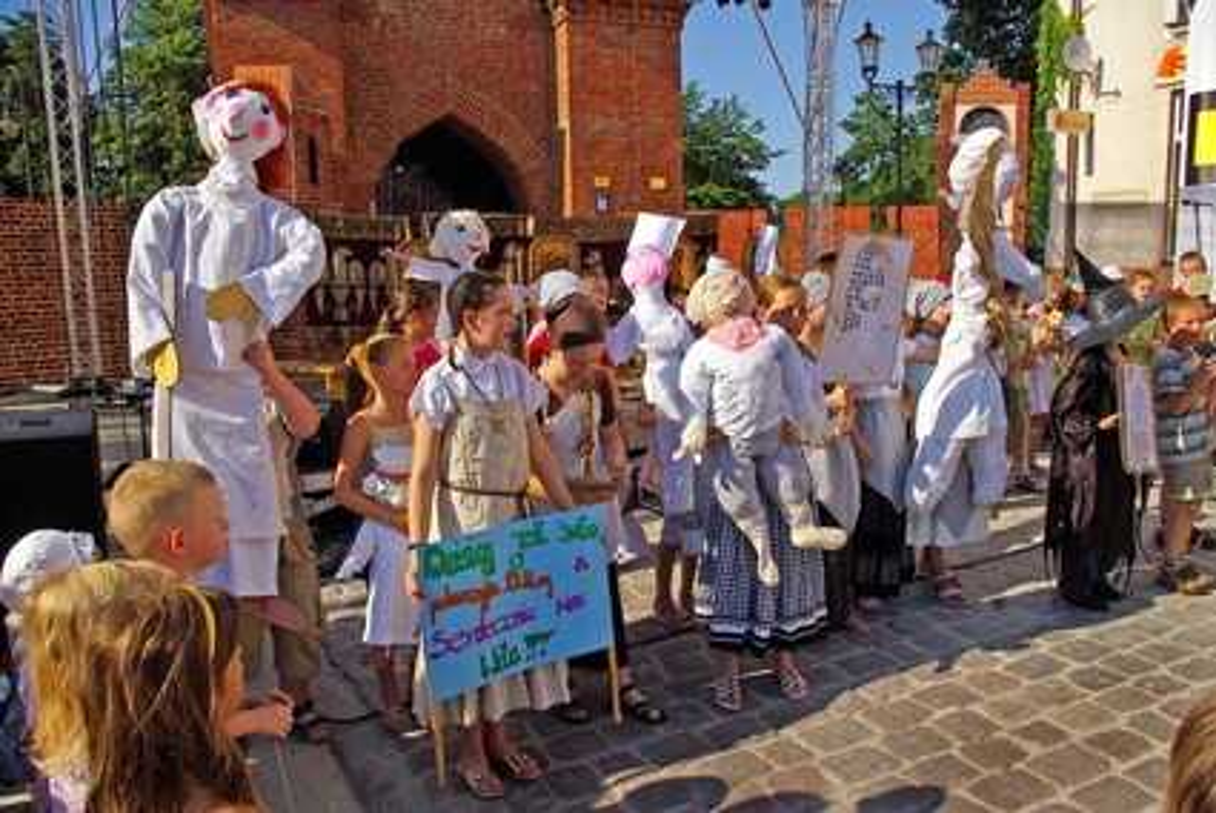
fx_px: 913
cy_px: 406
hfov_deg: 67.3
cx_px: 608
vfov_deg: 48.0
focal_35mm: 27
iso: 200
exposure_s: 1/180
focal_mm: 18
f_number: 11
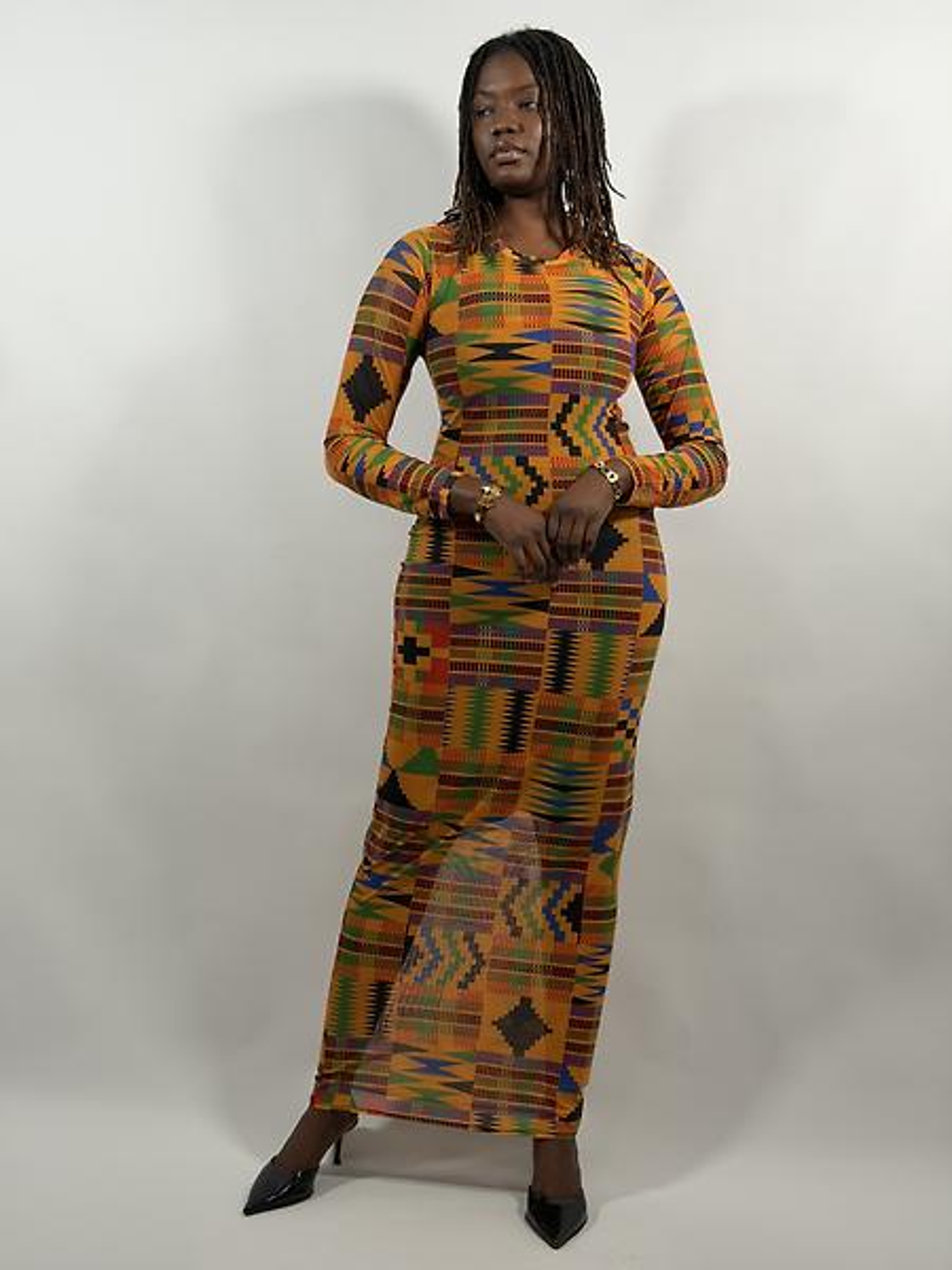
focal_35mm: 48
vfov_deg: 39.7
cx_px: 476
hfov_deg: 30.3
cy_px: 635
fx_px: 1760
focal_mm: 6.76
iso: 50
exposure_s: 1/100
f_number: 1.78
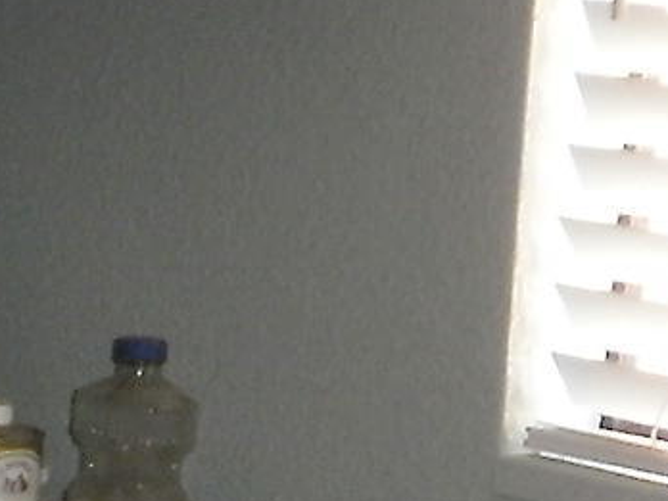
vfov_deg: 7.5
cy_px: 973
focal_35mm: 191
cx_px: -440
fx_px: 3686
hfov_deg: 9.9
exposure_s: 1/25
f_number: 2.6
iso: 125
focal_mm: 4.65
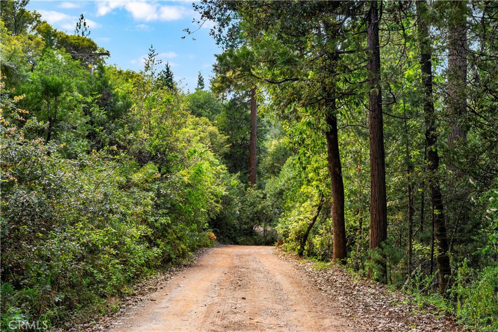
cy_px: 166
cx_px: 249
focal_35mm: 45
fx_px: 623
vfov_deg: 29.9
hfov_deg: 43.6
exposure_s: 1/125
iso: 400
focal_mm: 45
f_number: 4
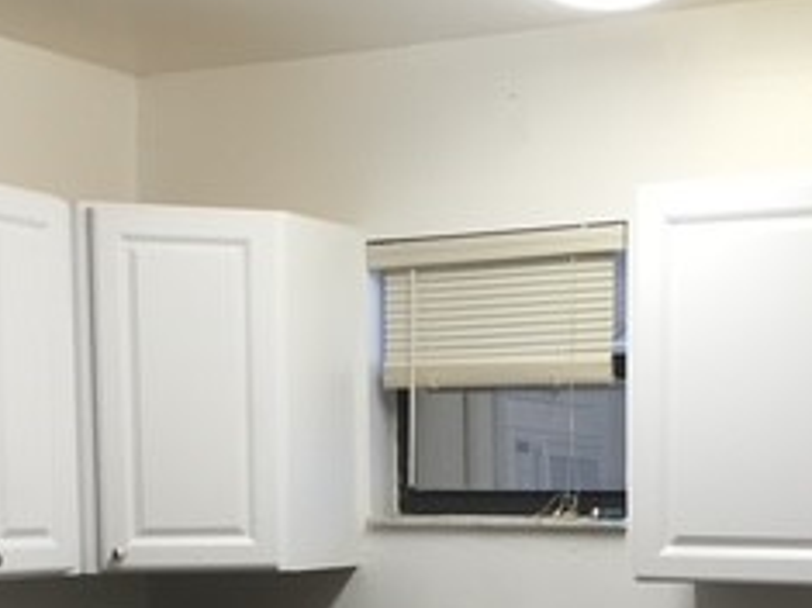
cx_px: 466
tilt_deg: -5.2
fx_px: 1852
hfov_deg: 24.7
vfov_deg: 17.8
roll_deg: -0.8
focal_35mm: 79
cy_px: 705
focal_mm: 4.15
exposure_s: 1/30
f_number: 2.2
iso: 40
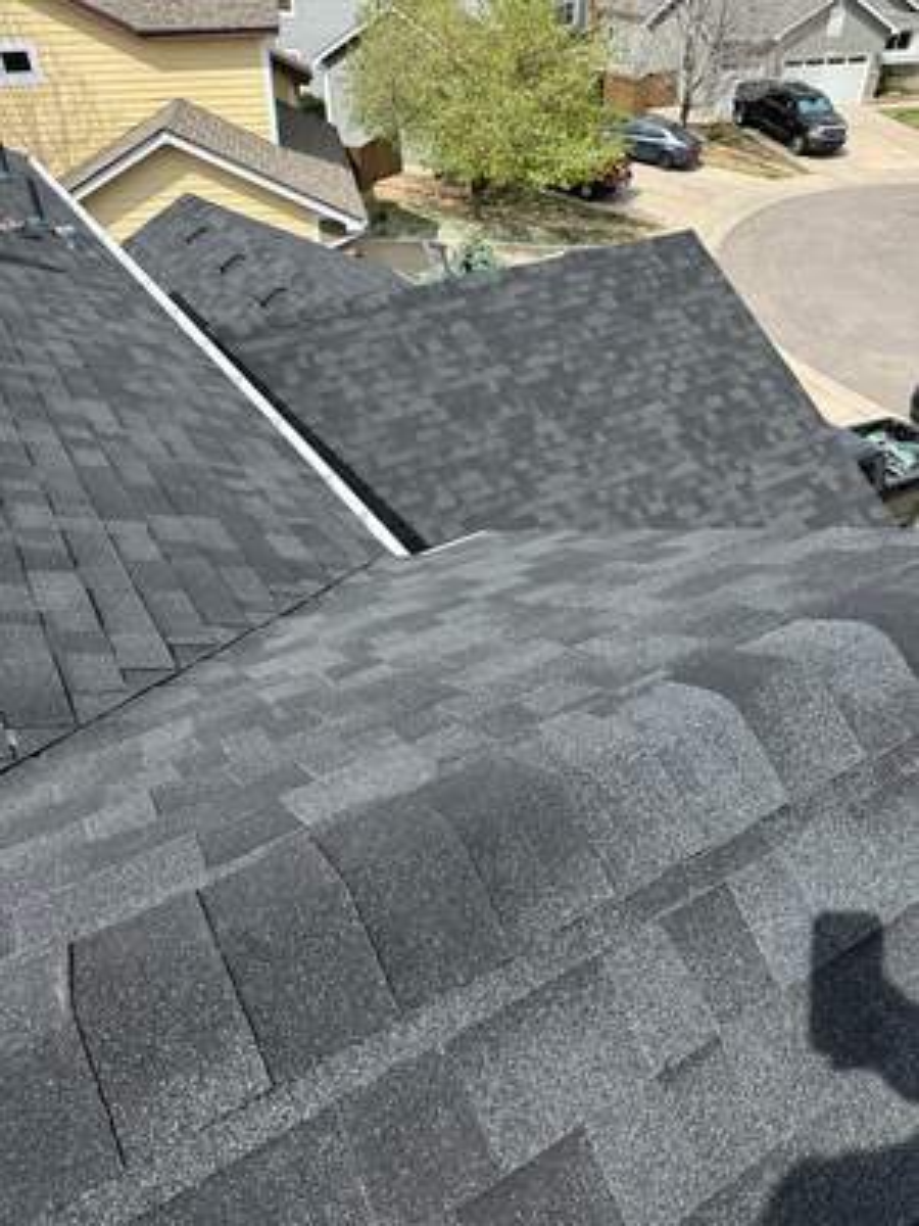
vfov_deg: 71.6
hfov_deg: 56.8
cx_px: 460
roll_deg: +0.0
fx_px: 850
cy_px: 613
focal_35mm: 24
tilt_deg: -36.8
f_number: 1.78
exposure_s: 1/2967
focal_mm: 6.86
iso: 80
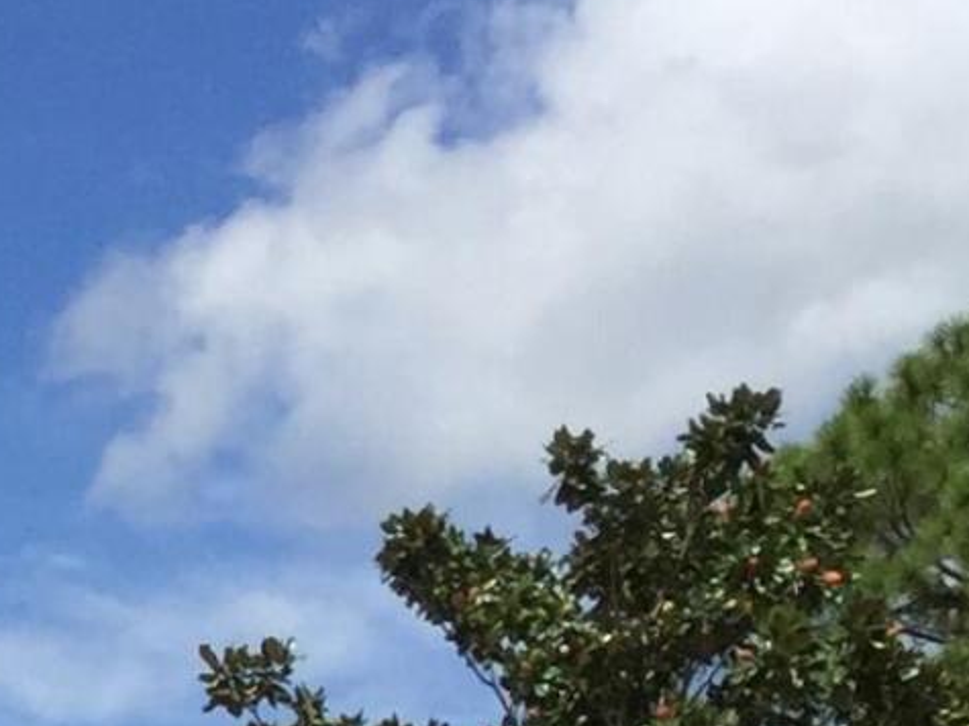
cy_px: 1713
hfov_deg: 9.7
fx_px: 4925
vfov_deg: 7.8
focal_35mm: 176
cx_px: -1497
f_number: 2.2
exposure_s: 1/3300
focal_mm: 4.15
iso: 32
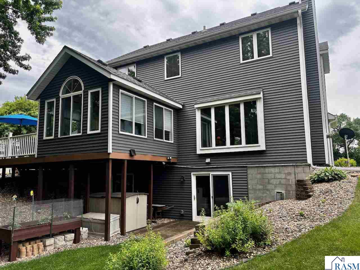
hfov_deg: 67.3
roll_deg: +2.8
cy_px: 135
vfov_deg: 53.1
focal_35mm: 26
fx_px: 270
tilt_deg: +7.9
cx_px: 180
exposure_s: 1/597
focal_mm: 5.96
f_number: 1.6
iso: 50
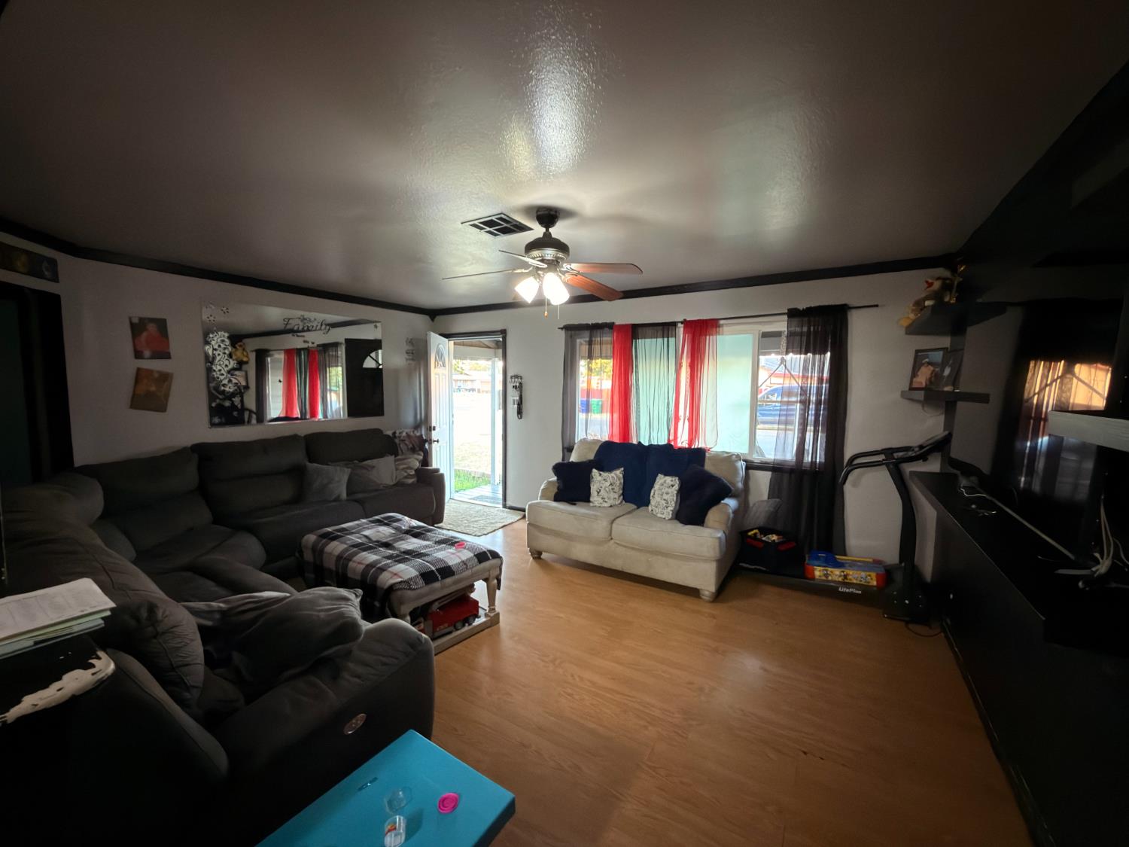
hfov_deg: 102.1
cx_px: 564
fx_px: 457
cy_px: 424
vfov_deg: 85.7
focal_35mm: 14
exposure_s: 1/17
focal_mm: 2.22
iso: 500
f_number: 2.2
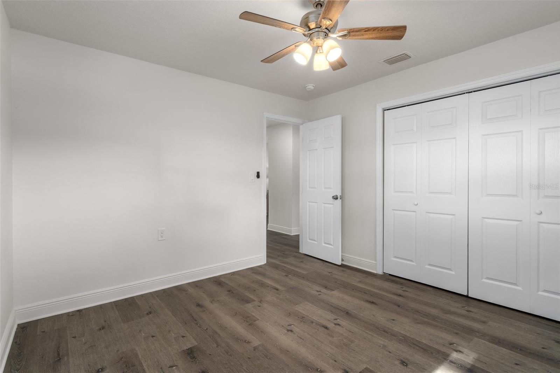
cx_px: 280
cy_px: 186
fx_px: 264
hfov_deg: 93.3
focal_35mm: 17
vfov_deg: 70.4
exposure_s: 1/4
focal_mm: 17
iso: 320
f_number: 8
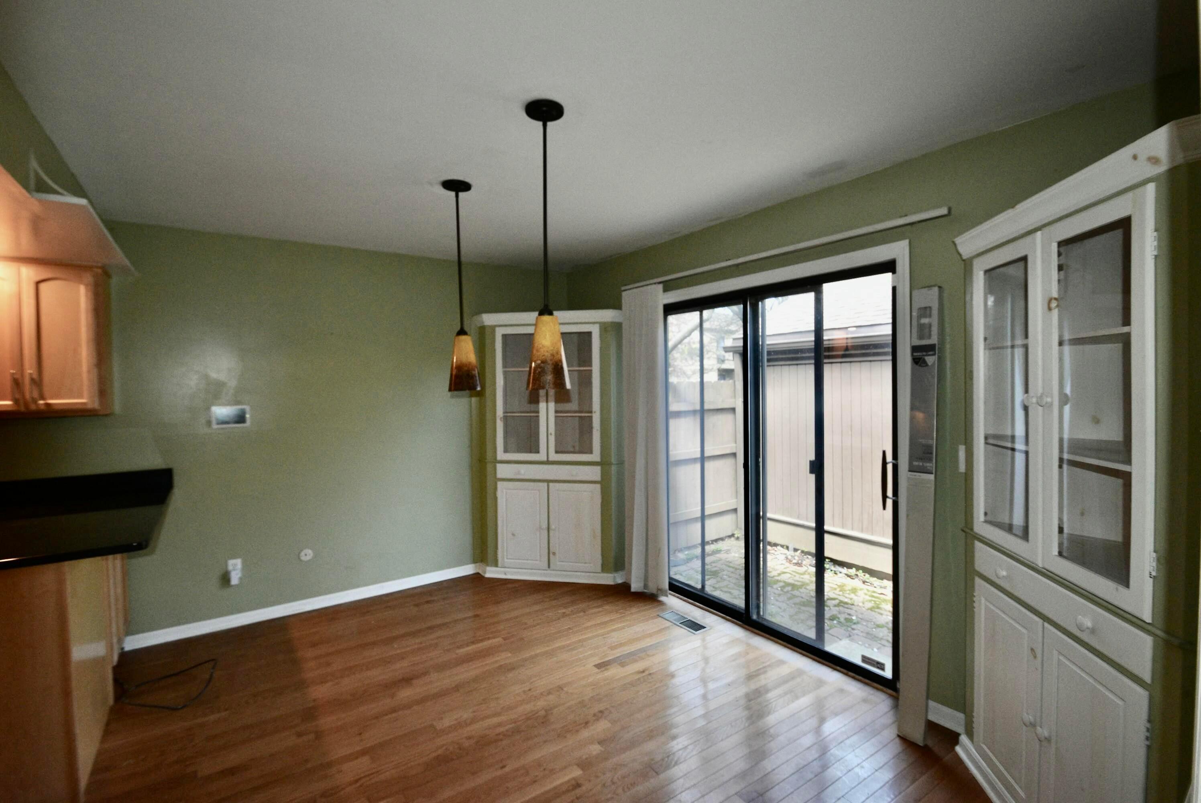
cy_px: 402
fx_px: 551
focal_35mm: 16
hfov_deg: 94.9
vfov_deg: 72.2
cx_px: 600
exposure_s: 1/100
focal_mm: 11
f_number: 5
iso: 800
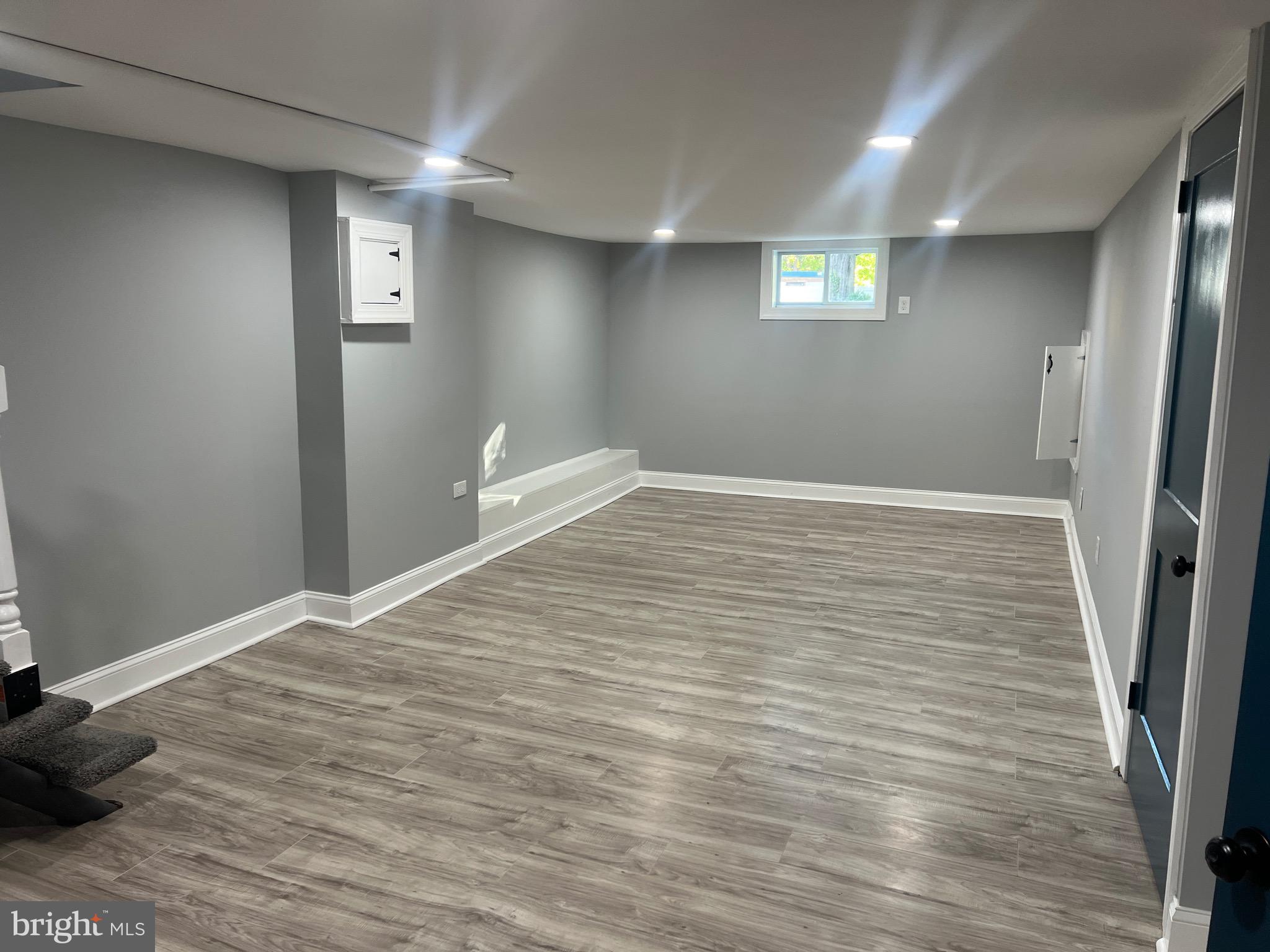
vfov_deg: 53.1
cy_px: 476
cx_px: 635
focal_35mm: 26
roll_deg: -1.2
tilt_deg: -10.9
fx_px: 954
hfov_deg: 67.3
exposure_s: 1/60
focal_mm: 5.7
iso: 80
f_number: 1.5
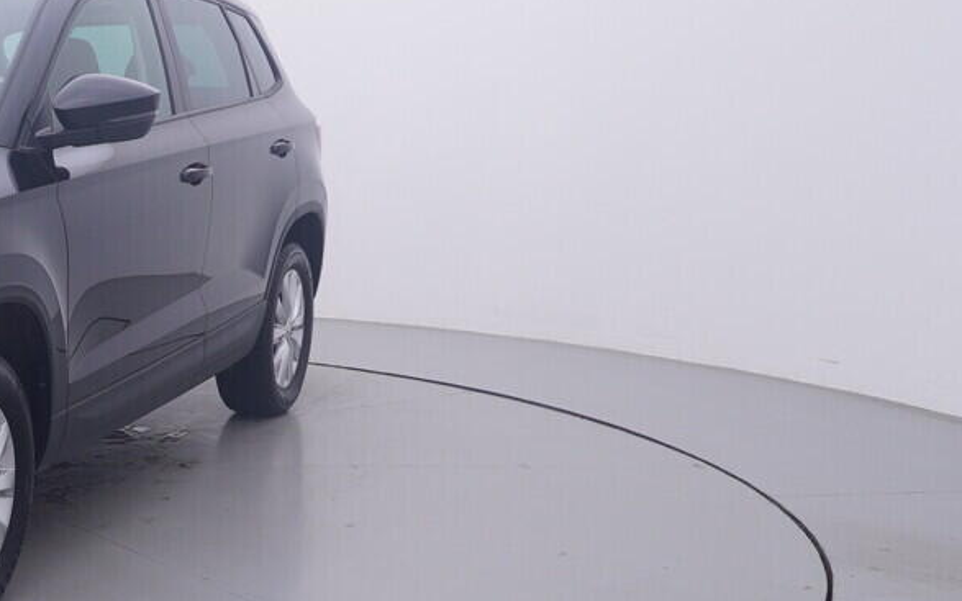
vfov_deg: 22.7
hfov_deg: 31.7
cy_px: 503
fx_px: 1475
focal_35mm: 56
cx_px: -111
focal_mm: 15
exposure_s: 1/80
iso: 200
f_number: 5
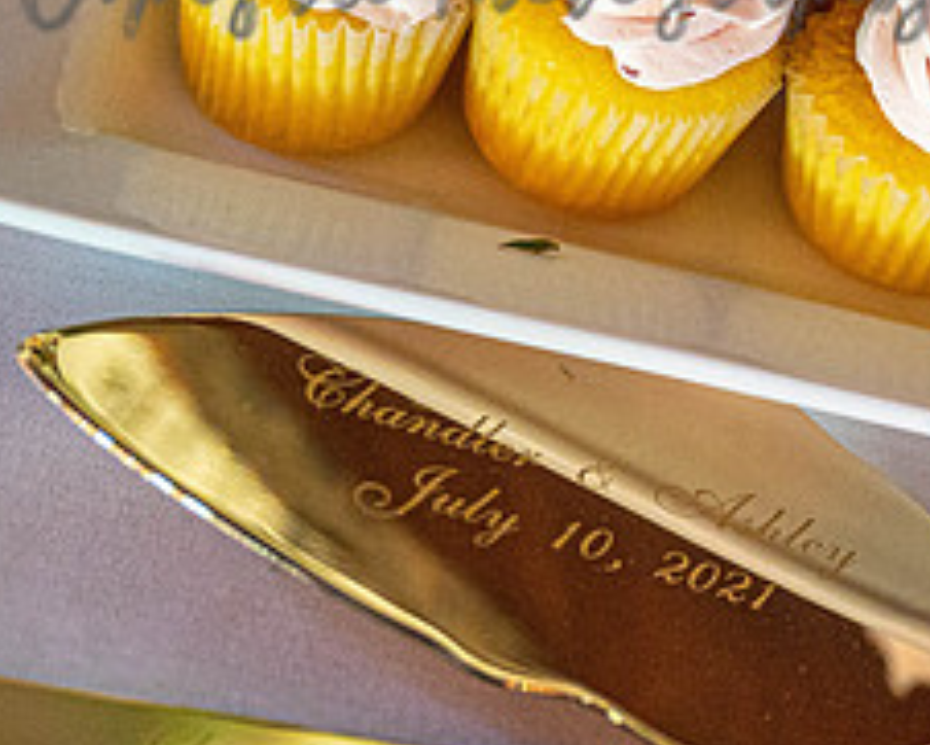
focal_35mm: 133
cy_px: 280
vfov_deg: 11.6
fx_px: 3662
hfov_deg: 14.5
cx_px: 598
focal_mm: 52
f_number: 2.8
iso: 3200
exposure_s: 1/100
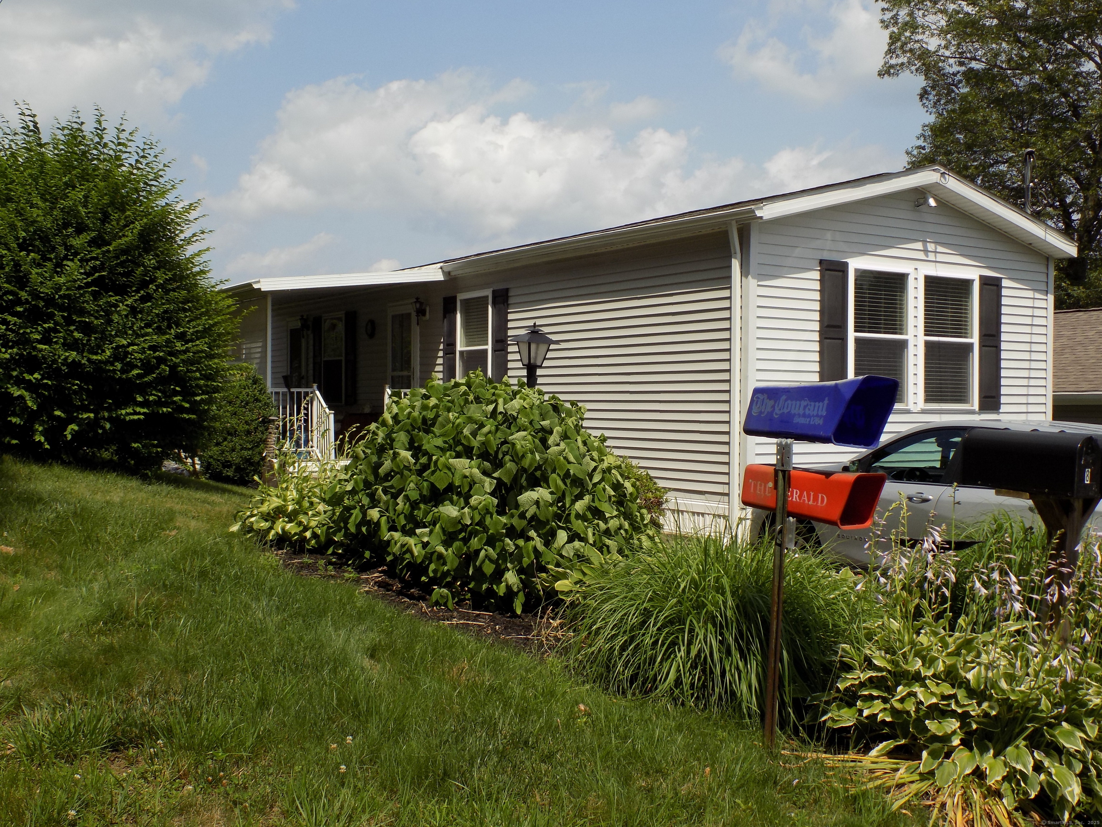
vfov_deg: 38.7
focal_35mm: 37
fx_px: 1178
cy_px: 414
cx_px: 551
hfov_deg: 50.1
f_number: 3.5
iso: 80
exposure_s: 1/1000
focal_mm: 6.6
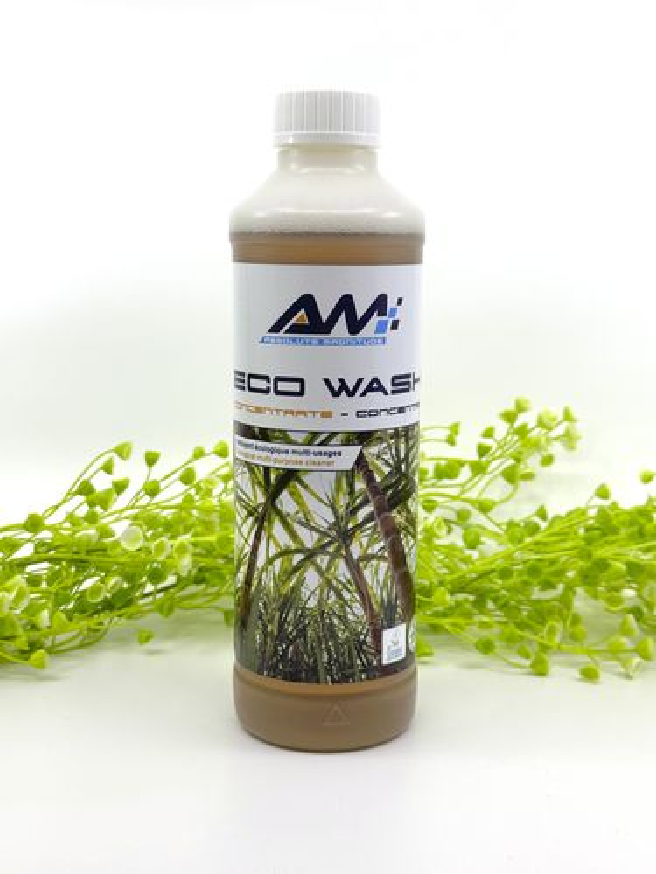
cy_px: 437
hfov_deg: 30.3
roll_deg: -1.0
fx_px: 1213
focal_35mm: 48
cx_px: 328
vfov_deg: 39.7
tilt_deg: -8.3
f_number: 1.78
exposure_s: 1/1414
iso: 64
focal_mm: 6.86
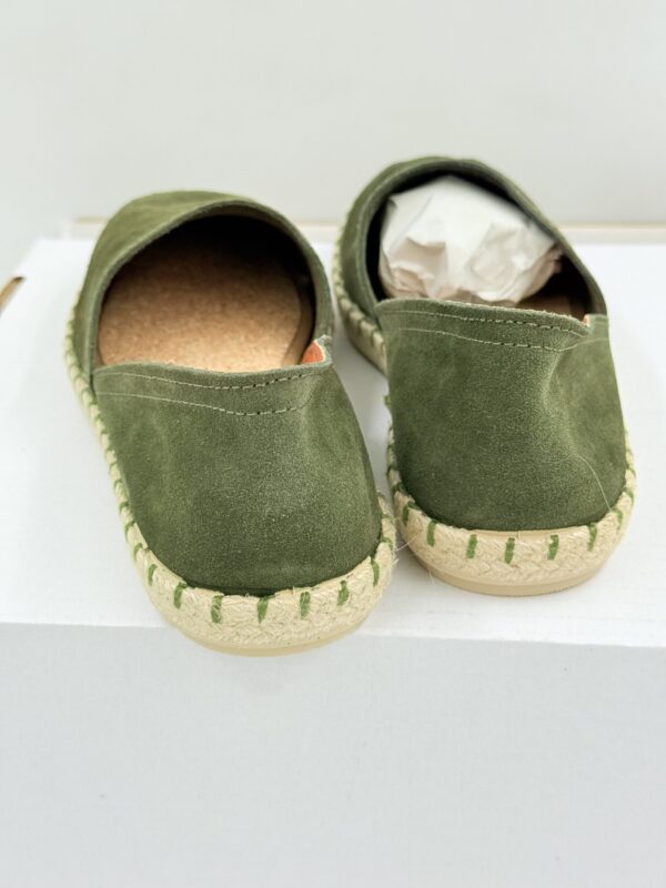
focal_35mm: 48
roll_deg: +0.5
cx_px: 333
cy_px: 444
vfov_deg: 39.7
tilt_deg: -30.4
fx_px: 1231
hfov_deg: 30.3
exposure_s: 1/669
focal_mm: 6.76
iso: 80
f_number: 1.78
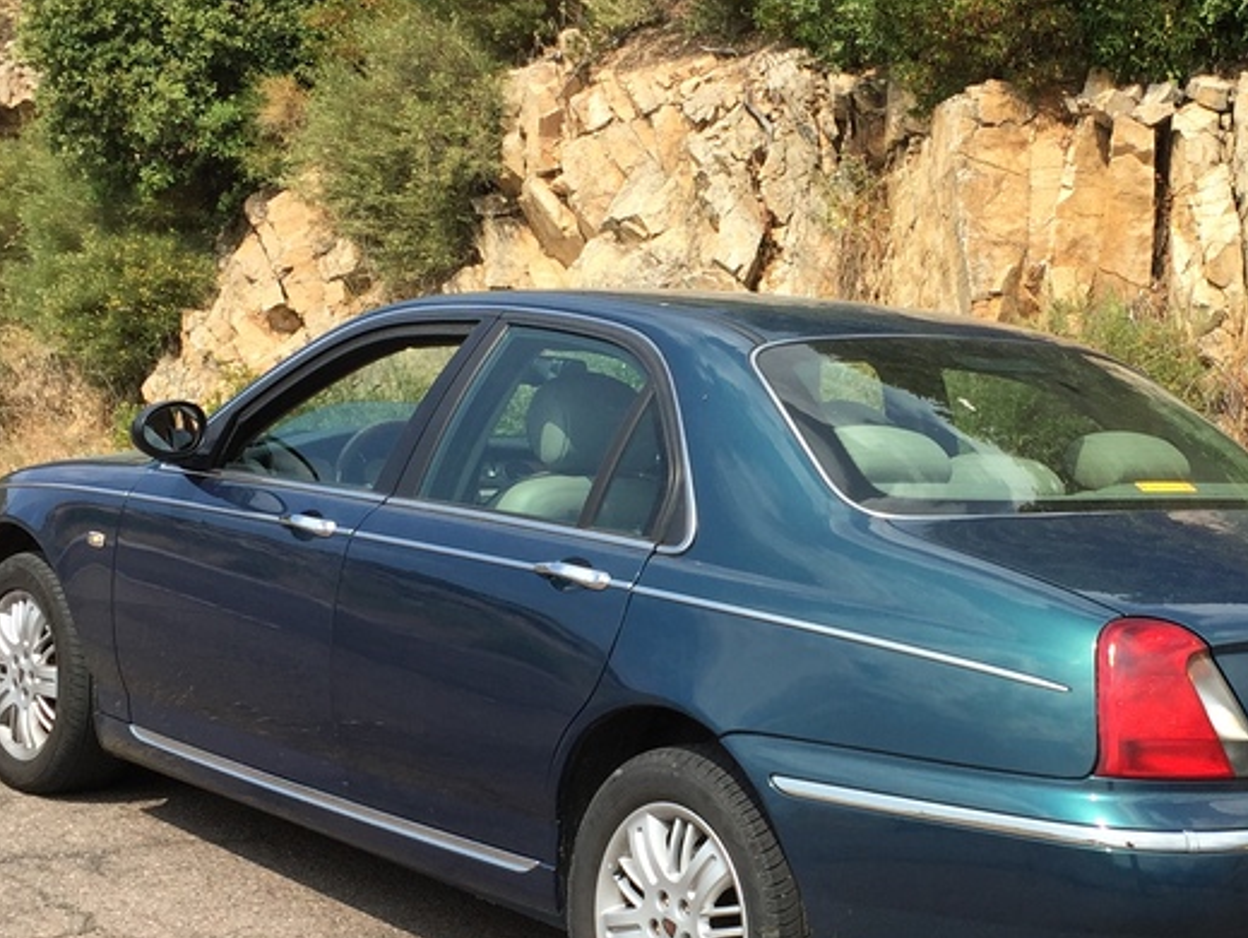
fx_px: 2417
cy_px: 584
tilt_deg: -5.6
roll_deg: -0.1
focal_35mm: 67
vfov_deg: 21.9
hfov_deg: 28.6
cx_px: 887
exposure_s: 1/1412
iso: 32
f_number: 2.2
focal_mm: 4.15
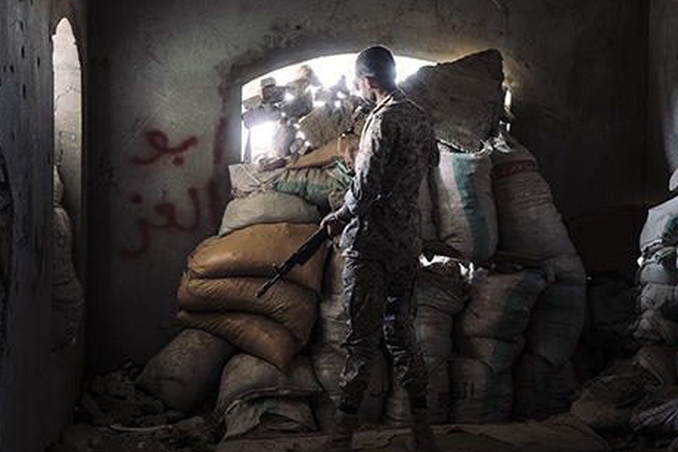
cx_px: 364
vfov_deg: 22.6
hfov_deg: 33.4
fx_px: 1130
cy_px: 225
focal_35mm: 60
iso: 1600
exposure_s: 1/40
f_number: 4
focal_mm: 46
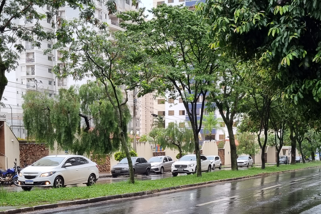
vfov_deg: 23.0
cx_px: 187
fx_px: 517
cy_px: 175
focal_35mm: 58
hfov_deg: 34.4
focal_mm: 5.4
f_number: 1.8
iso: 50
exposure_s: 1/389
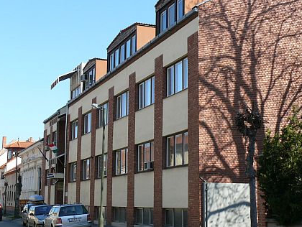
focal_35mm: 61
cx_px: 142
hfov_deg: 31.6
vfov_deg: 24.1
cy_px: 121
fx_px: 533
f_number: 5.6
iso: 100
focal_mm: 10
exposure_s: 1/250
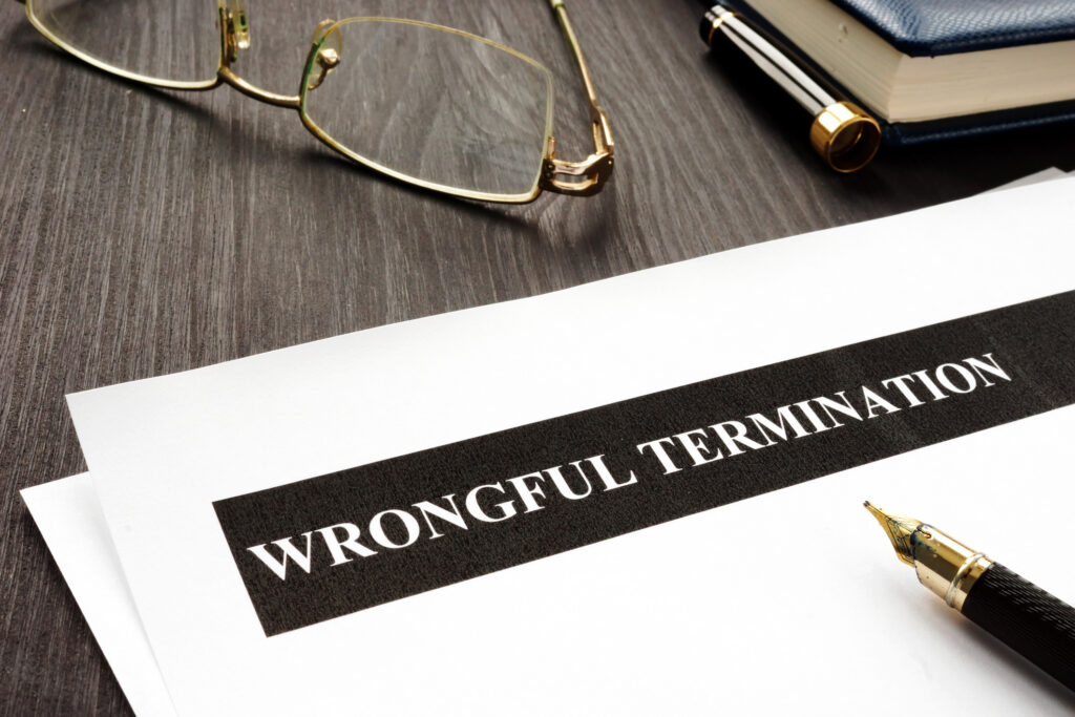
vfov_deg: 29.9
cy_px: 358
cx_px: 538
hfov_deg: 43.6
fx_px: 1344
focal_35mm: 45
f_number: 20
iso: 200
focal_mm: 30
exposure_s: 1/1.6
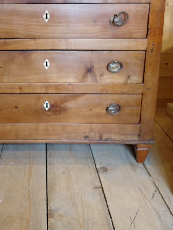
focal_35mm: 41
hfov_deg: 34.4
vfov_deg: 44.5
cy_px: 63
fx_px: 273
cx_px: 44
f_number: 1.8
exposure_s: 1/100
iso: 200
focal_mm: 4.69
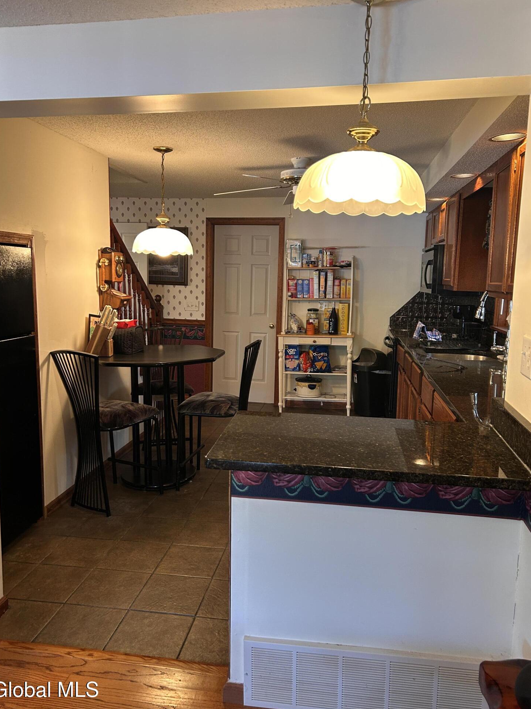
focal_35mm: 27
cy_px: 355
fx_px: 552
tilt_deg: -7.2
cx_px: 266
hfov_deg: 51.3
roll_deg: -1.6
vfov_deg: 65.3
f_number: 1.5
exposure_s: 1/60
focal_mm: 5.7
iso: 160
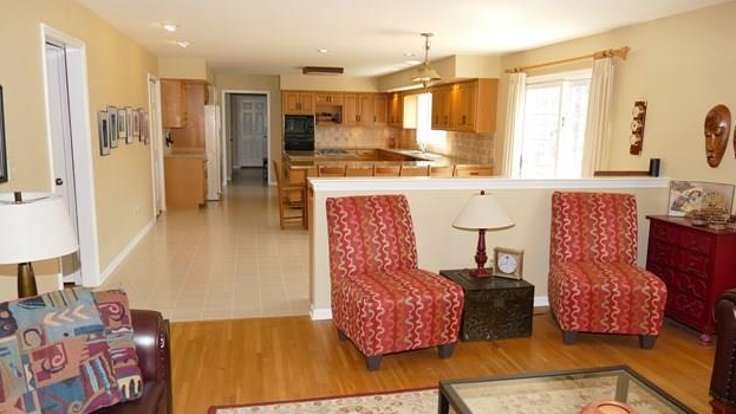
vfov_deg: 41.4
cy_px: 223
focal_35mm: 28
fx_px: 546
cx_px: 374
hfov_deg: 67.9
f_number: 2.9
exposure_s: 1/60
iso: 125
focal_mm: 9.65
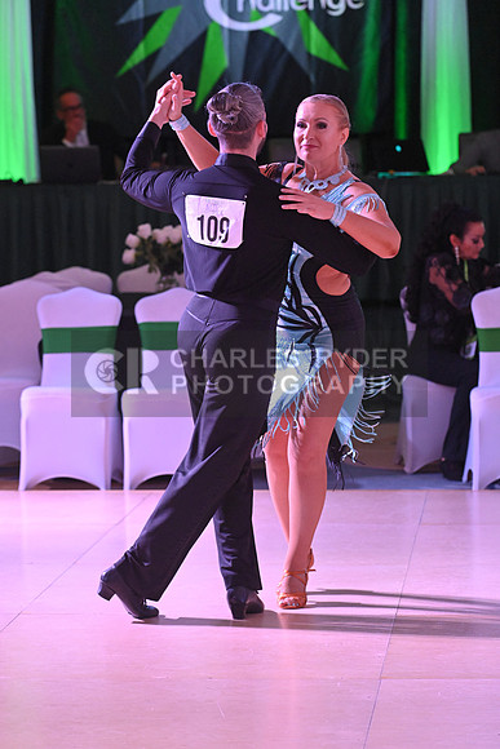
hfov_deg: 10.2
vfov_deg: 15.2
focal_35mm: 135
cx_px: 250
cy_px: 374
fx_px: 2811
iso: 5000
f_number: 5.6
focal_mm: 135
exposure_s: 1/400
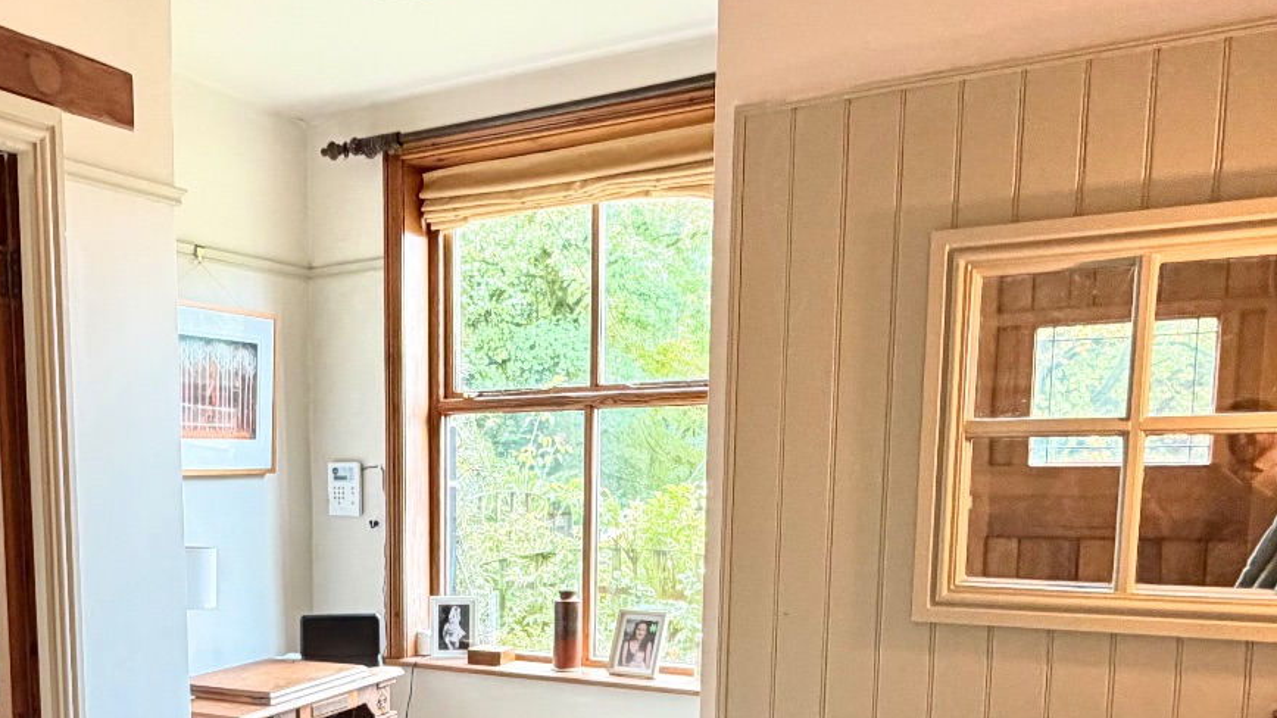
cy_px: 616
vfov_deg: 31.6
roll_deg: +0.1
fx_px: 1219
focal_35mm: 36
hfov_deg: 53.7
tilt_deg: -7.5
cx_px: 385
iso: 250
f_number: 2.2
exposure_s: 1/50
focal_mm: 2.22
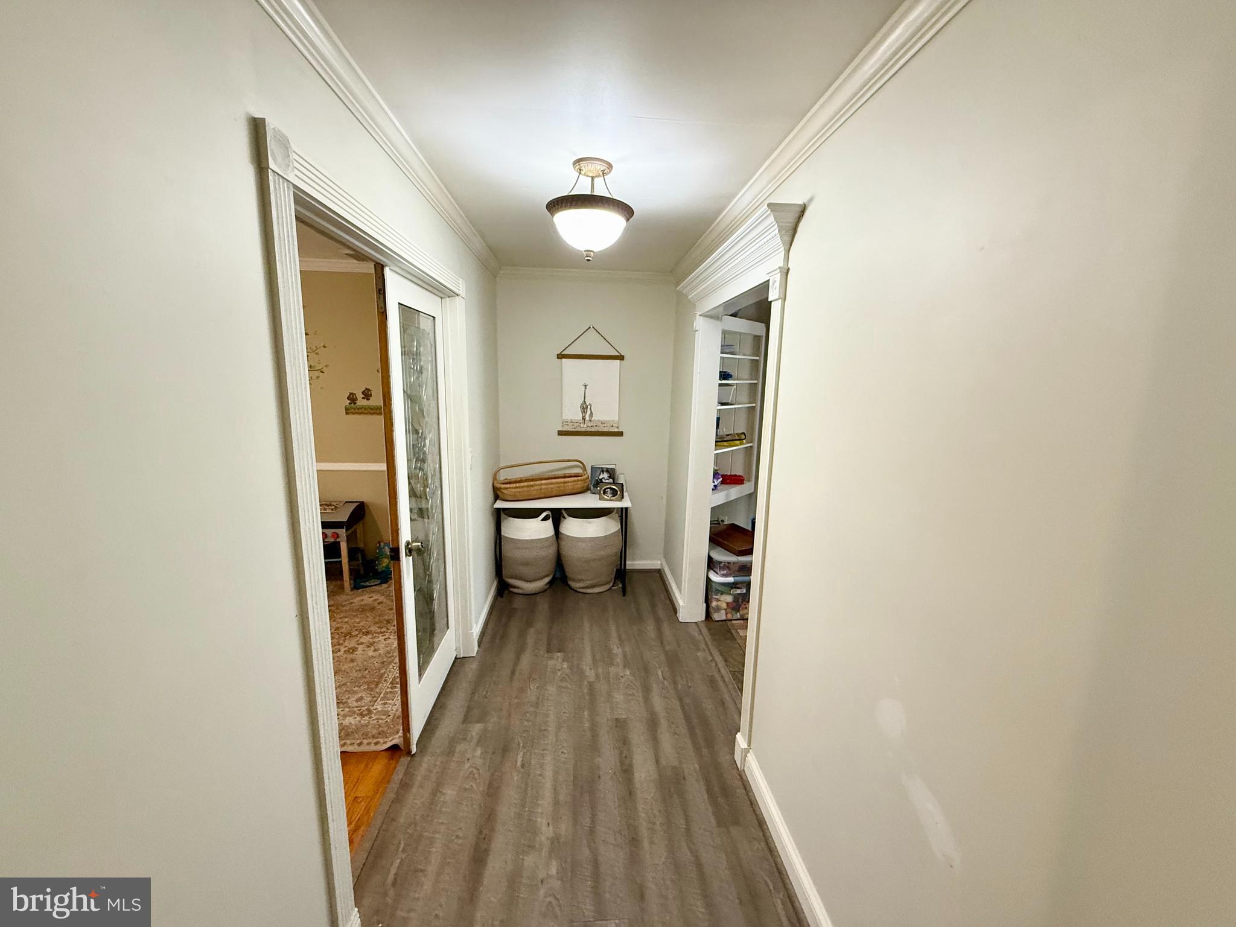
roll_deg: -0.9
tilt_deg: -10.0
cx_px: 618
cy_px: 464
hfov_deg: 102.1
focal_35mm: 14
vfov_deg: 85.7
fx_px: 500
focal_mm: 2.22
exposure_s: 1/60
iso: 400
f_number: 2.2
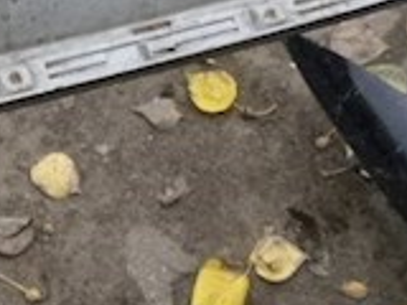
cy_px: -92
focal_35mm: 100
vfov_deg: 14.2
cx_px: -81
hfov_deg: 18.6
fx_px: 1176
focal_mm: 4.5
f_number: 3.9
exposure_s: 1/125
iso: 400
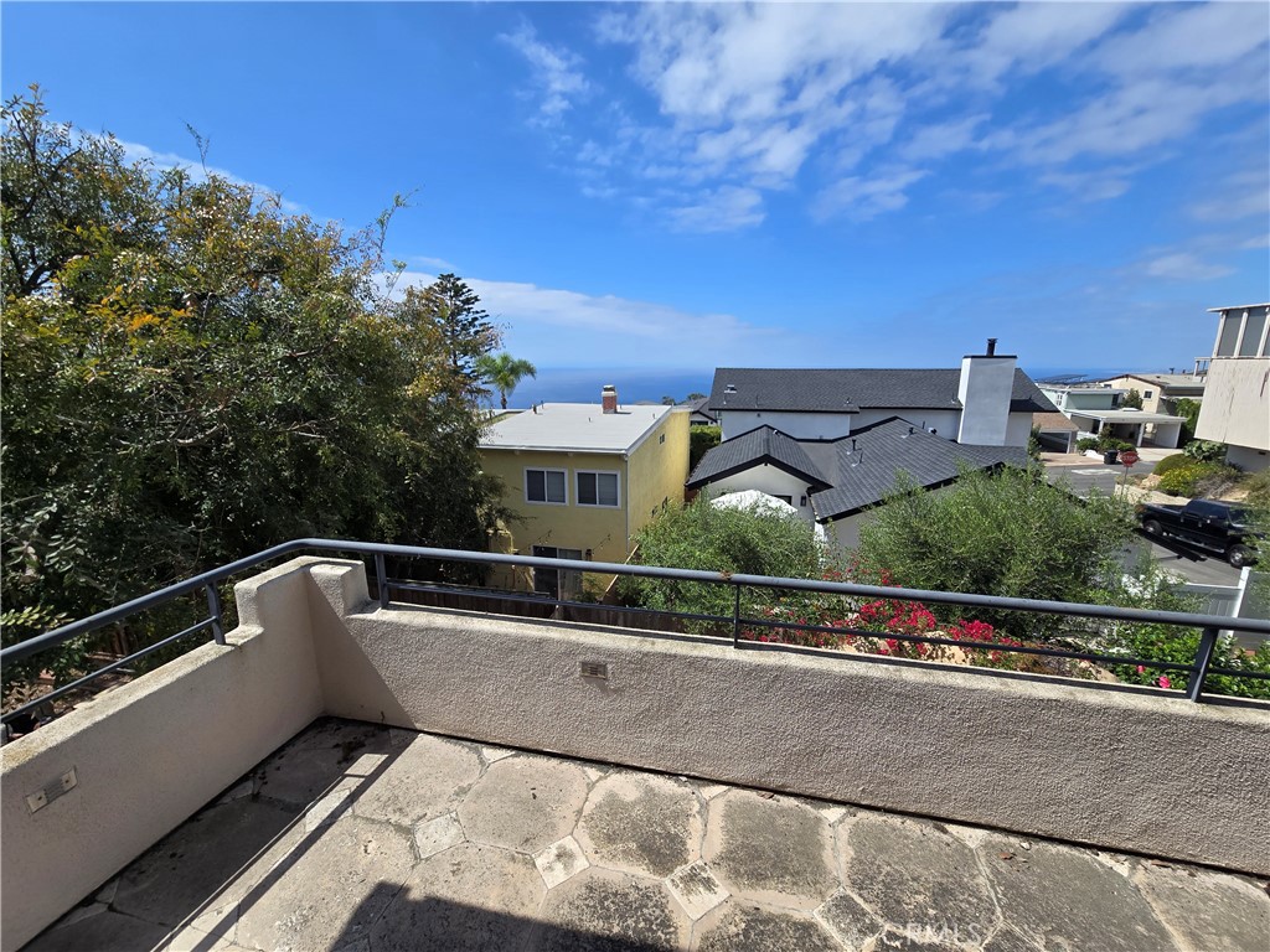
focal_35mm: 13
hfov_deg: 106.2
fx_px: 477
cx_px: 635
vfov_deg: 89.9
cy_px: 476
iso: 50
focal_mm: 2.2
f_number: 2.2
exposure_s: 1/2614
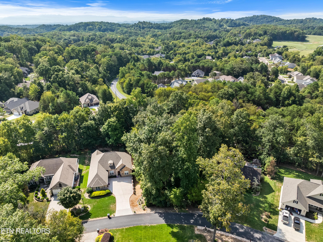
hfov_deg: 71.6
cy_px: 121
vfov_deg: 56.8
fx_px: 224
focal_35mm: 24
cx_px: 162
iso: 170
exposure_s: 1/40
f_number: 2.8
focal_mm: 12.29
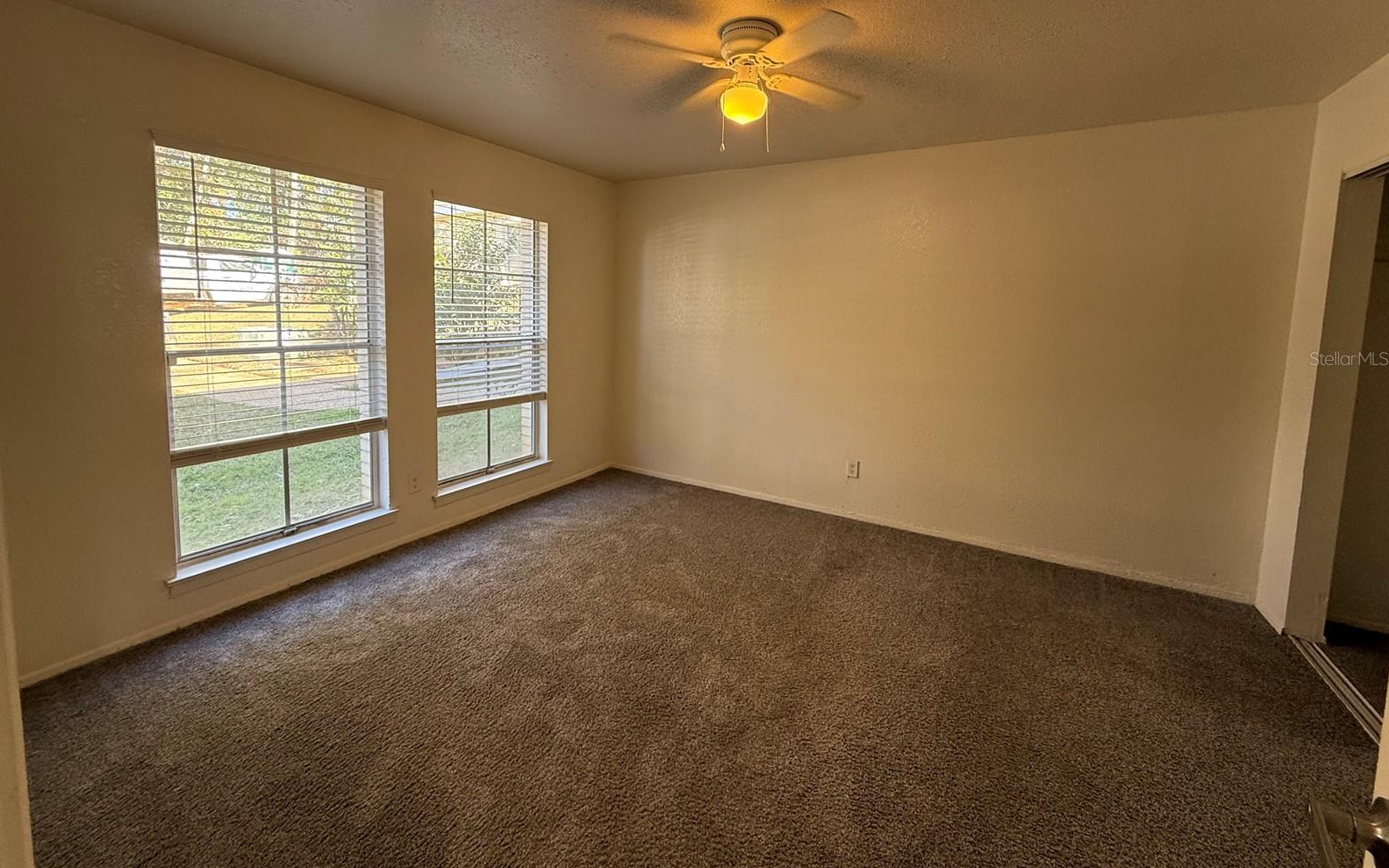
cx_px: 691
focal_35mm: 15
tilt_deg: -5.5
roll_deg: -1.0
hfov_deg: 101.5
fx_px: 568
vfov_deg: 74.2
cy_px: 358
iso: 160
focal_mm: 2.22
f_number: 2.2
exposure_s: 1/99
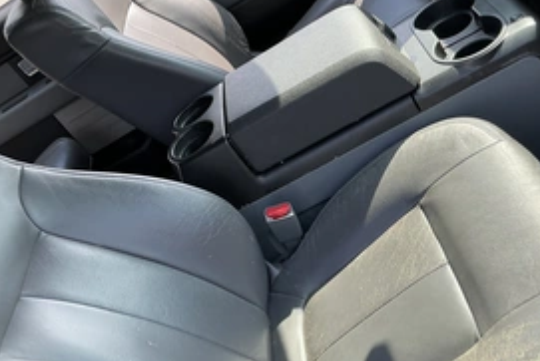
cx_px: 231
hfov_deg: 45.3
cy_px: 191
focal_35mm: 43
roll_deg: +41.0
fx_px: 645
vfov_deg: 31.2
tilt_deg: -28.0
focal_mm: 3
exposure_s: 1/239
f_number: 1.8
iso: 20
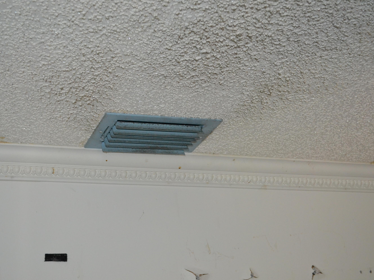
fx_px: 670
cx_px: 166
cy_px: 139
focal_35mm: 62
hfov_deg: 31.2
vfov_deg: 23.7
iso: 2500
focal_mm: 38
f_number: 5
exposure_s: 1/60
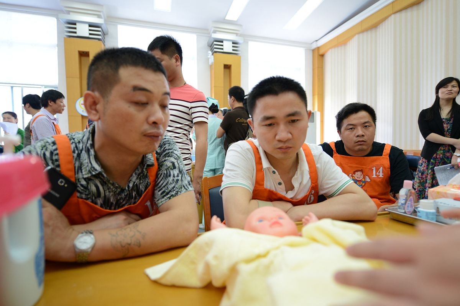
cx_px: 230
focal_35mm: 19
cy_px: 153
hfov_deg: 86.9
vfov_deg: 64.6
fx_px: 243
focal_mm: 19
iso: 800
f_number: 2.8
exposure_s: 1/60
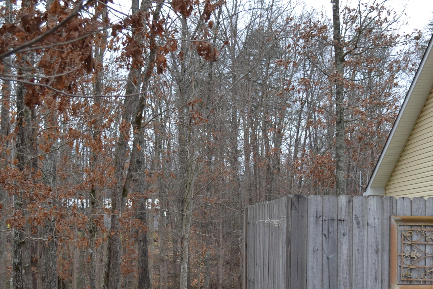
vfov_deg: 19.3
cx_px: 328
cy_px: 231
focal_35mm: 70
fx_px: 842
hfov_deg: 28.4
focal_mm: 26
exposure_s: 1/125
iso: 110
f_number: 5.6
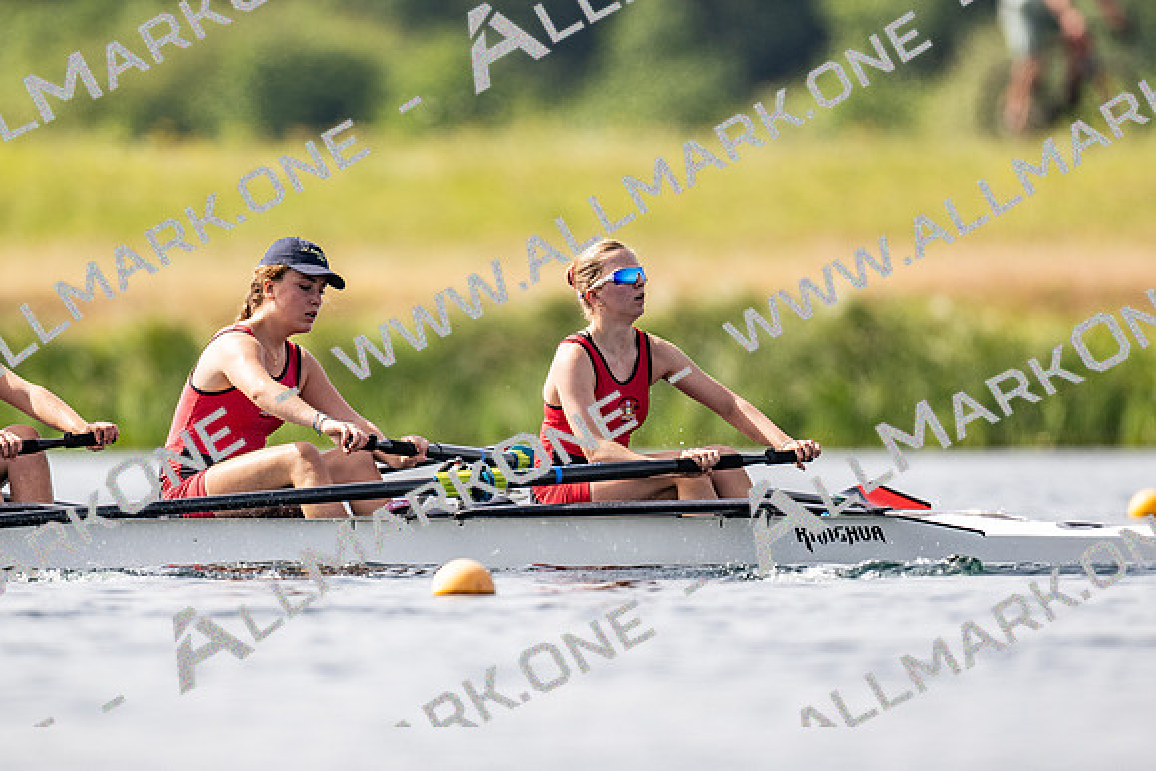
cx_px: 578
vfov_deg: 1.5
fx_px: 28920
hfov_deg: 2.3
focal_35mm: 900
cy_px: 386
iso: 200
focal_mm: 600
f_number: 4
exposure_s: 1/2500
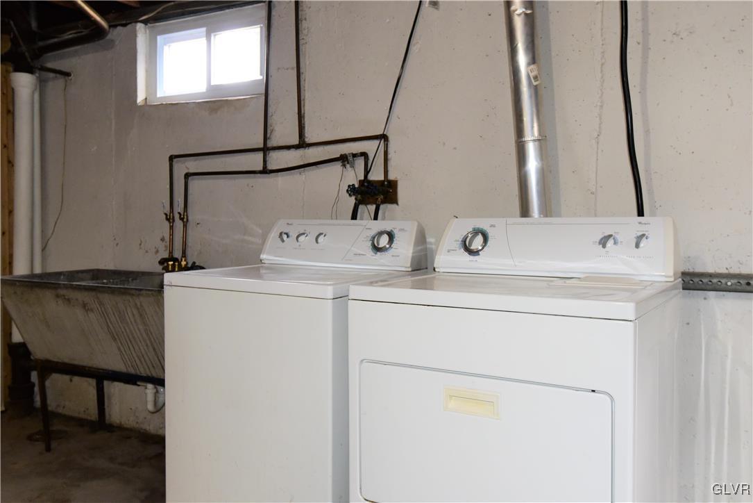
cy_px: 252
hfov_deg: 65.5
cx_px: 376
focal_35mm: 28
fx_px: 586
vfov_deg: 46.4
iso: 2000
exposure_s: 1/60
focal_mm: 28
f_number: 6.3
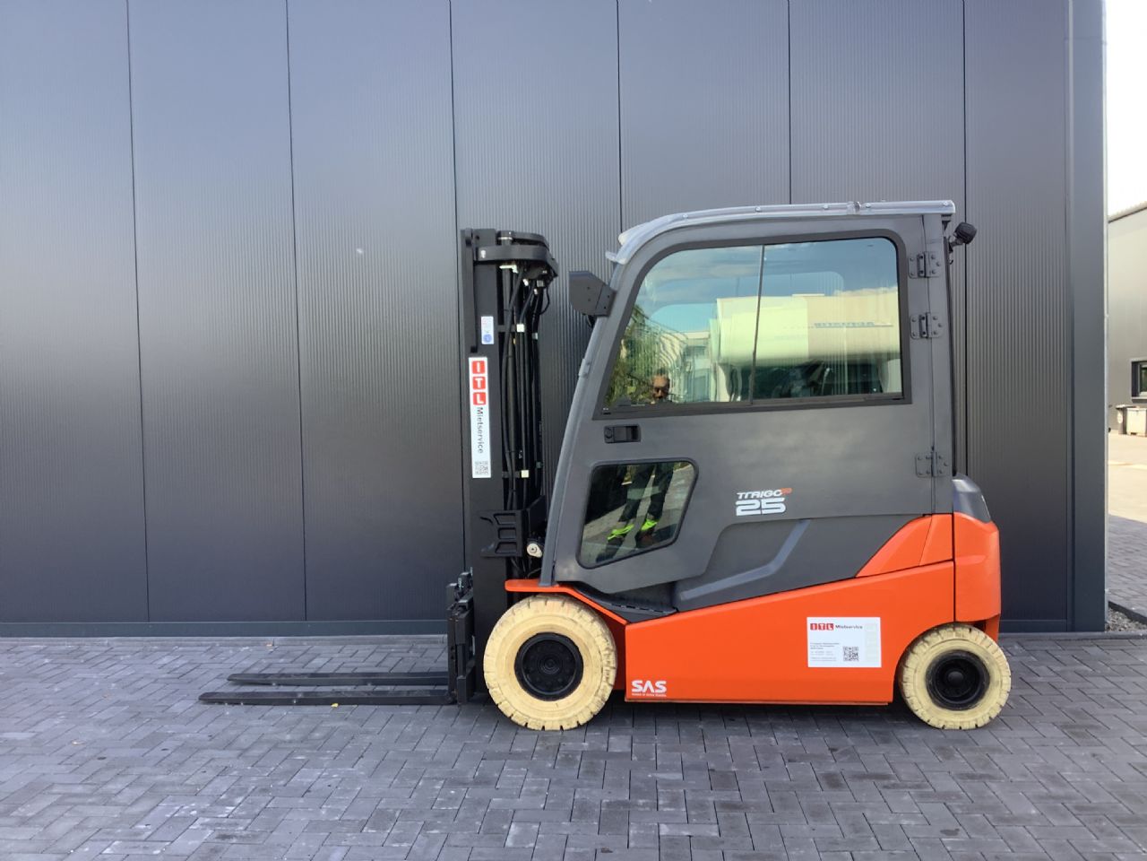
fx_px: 1027
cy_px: 430
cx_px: 574
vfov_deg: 45.4
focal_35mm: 31
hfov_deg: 58.4
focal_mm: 3.3
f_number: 2.4
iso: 25
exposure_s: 1/120
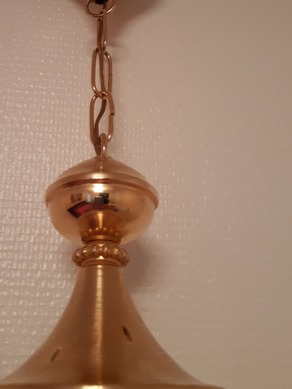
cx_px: 94
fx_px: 427
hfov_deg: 37.3
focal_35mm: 38
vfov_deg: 48.4
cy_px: 142
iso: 100
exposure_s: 1/50
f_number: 1.7
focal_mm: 3.92
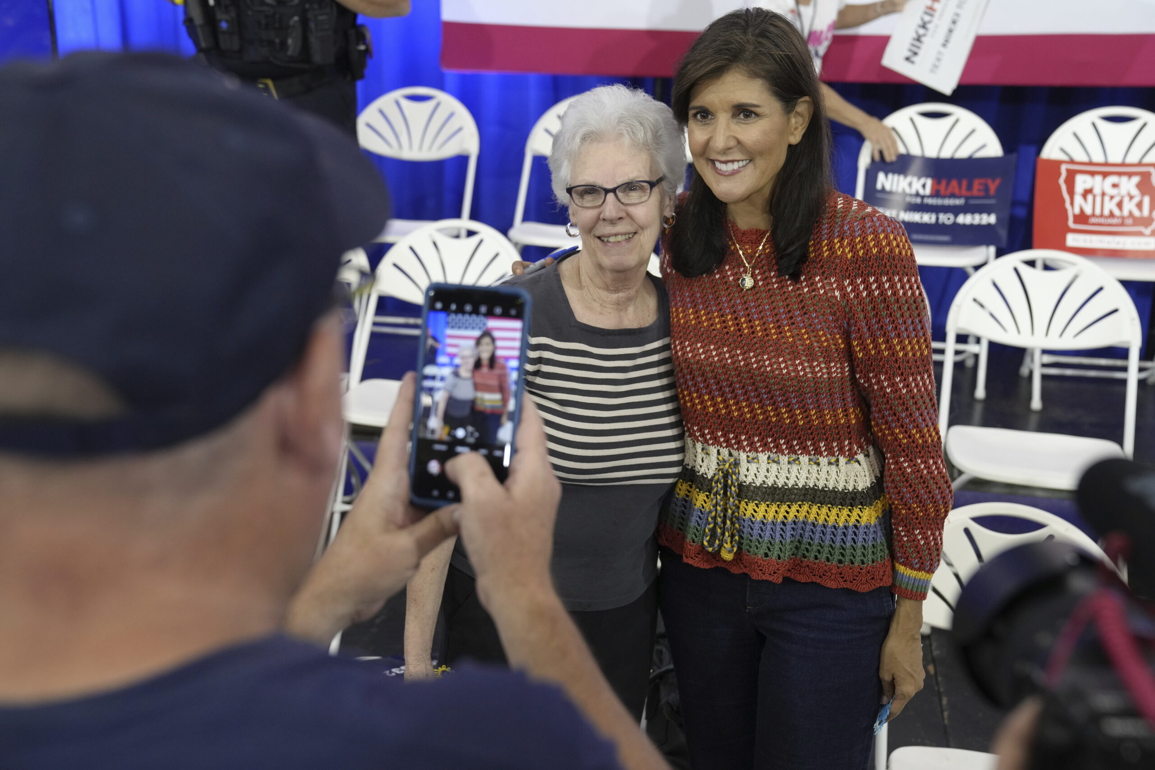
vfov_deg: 32.6
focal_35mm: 41
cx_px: 578
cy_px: 385
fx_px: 1315
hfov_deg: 47.4
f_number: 4
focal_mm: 41
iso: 2000
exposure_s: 1/160
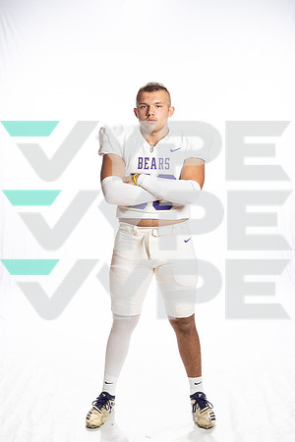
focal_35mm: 51
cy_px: 221
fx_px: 627
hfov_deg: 26.5
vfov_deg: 38.9
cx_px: 148
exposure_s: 1/250
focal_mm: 51
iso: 800
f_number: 8
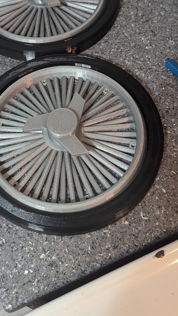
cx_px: 53
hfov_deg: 26.9
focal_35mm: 44
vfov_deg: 45.7
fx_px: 369
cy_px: 106
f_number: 1.85
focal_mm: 6.81
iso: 1623
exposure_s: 1/120
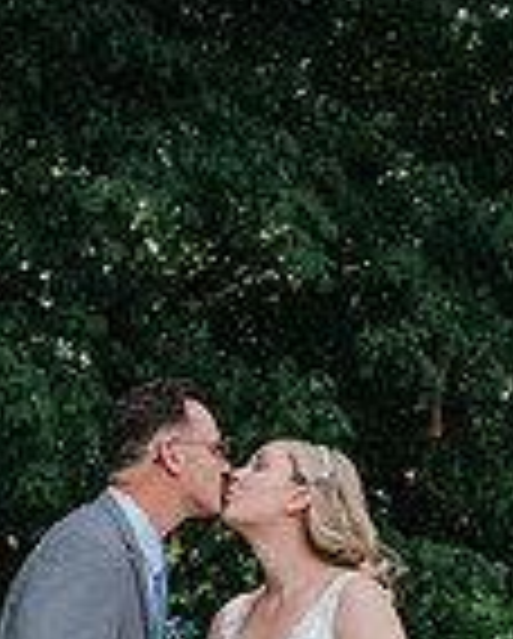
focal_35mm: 104
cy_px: 760
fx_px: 1970
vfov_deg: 17.6
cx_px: 310
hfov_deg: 14.8
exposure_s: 1/500
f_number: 2.8
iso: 100
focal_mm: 35
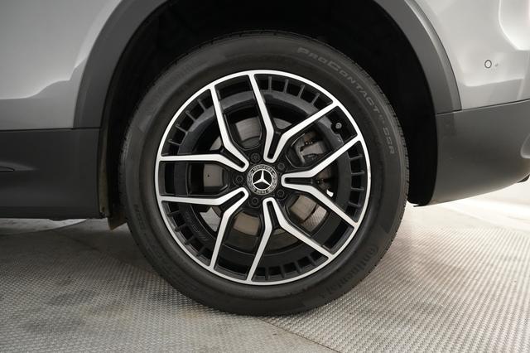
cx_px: 265
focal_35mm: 24
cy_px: 176
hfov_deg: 73.8
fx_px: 353
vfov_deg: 53.1
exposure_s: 1/160
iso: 8000
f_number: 4
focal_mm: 24
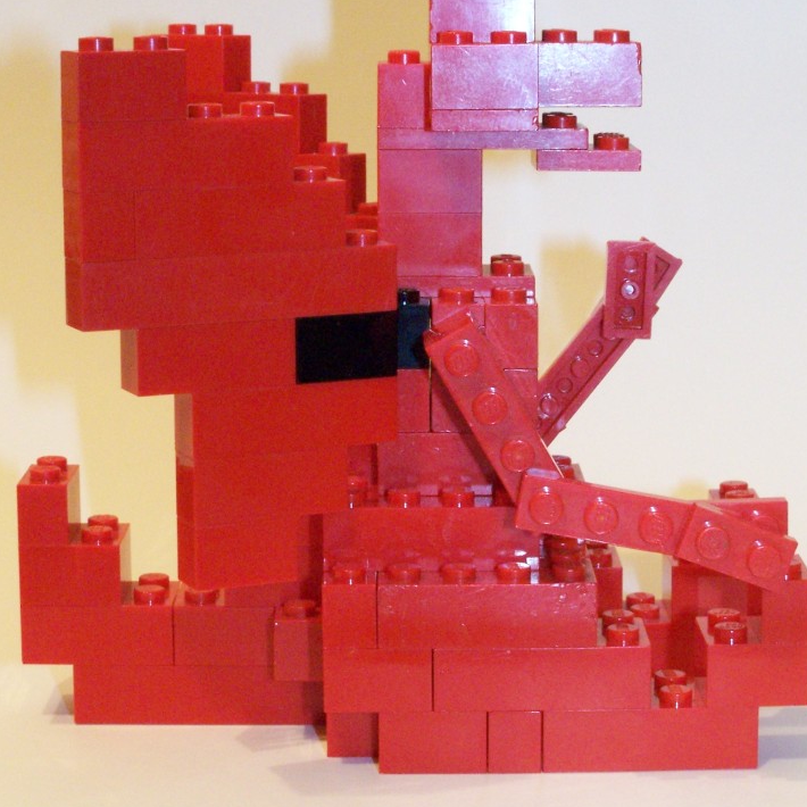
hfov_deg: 19.7
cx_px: 432
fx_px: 2321
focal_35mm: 88
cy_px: 339
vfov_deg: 19.7
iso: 400
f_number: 7.1
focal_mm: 11.5
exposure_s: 1/4
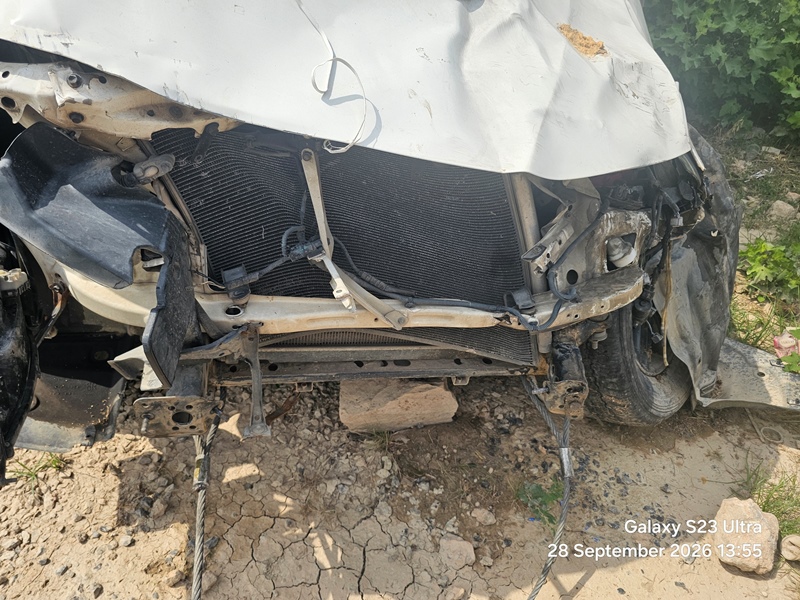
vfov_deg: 58.9
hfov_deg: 73.9
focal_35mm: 23
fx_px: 532
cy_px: 300
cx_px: 400
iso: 32
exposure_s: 1/2000
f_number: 1.7
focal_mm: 6.3
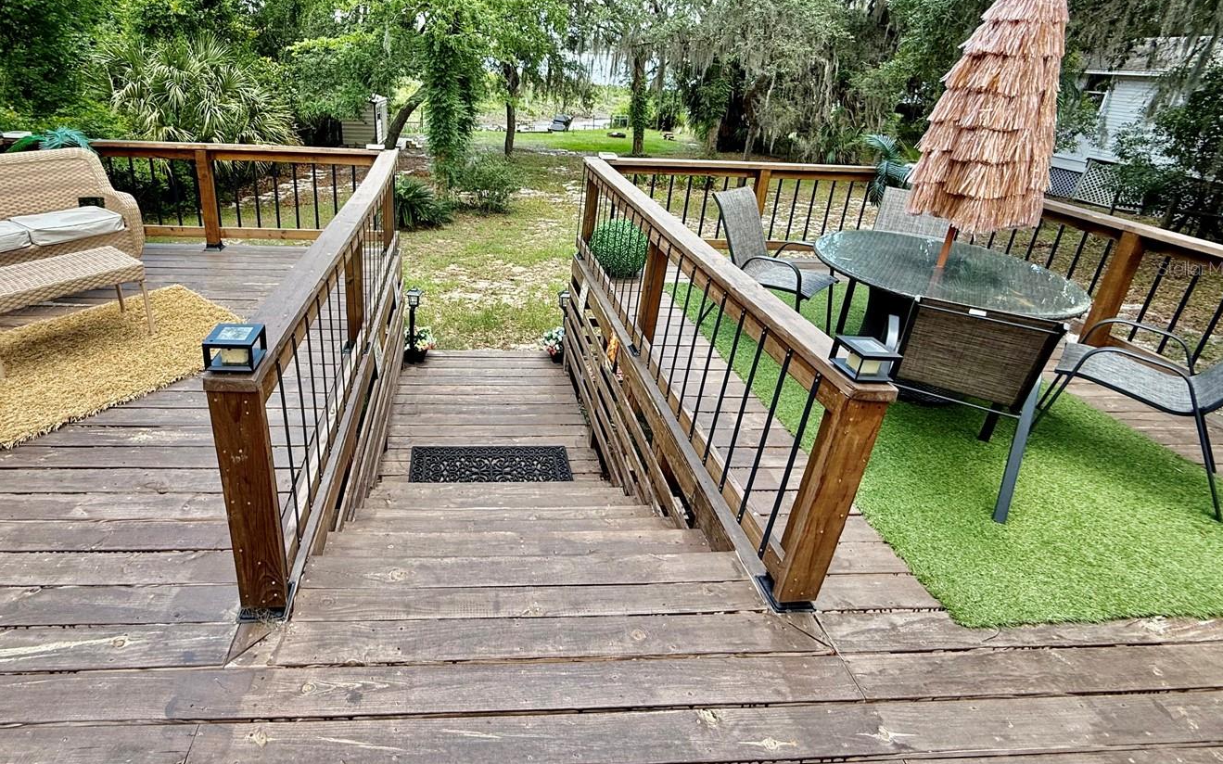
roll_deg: -3.5
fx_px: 600
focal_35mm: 18
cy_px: 268
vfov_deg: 63.7
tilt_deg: -20.1
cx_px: 503
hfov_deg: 90.2
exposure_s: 1/223
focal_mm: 2.22
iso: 50
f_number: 2.2
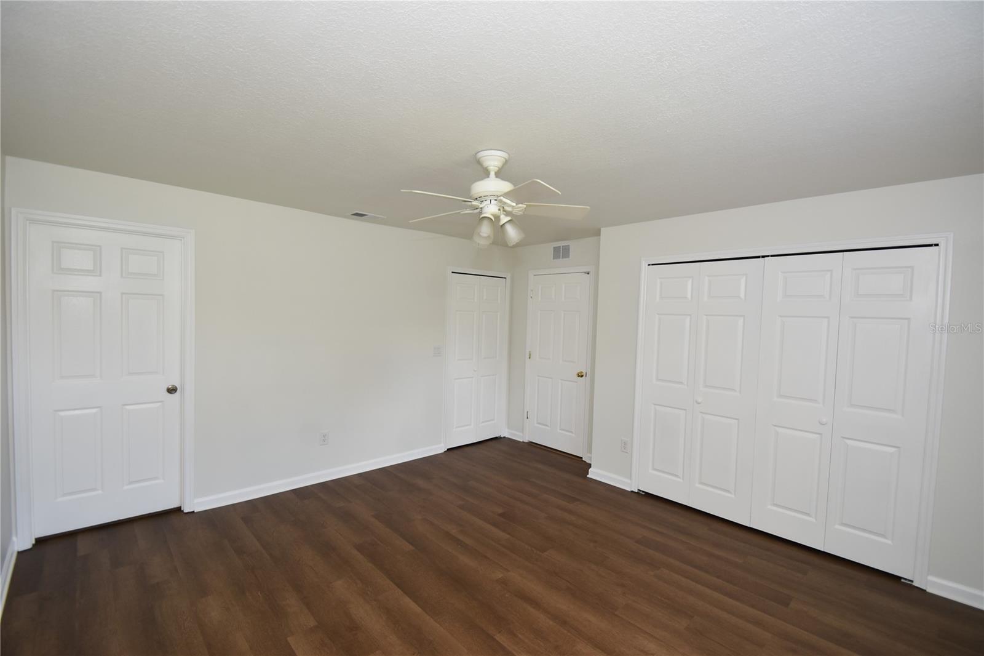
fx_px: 410
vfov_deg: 77.3
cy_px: 328
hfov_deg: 100.4
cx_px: 492
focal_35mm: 15
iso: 360
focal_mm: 10
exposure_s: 1/60
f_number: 4
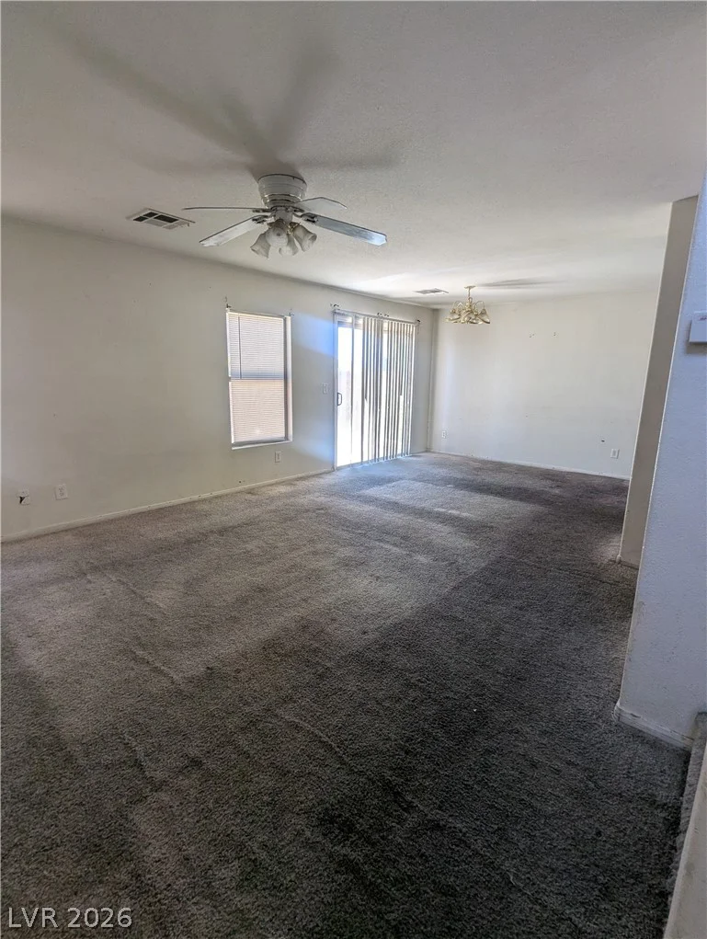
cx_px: 354
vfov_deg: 94.4
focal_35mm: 16
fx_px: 435
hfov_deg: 78.3
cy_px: 470
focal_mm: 2.35
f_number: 2.2
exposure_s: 1/107
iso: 47
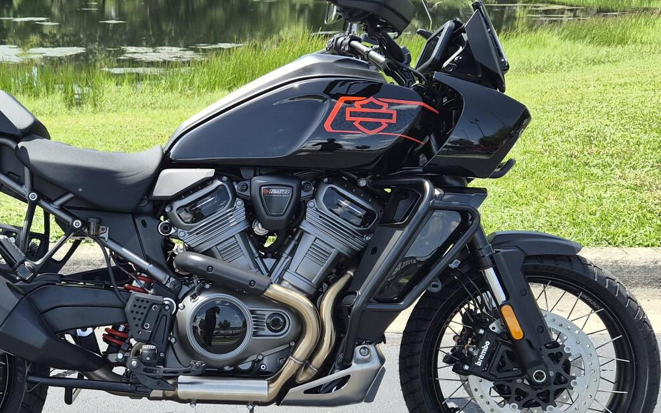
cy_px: 260
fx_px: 865
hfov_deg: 40.6
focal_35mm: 48
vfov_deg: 26.8
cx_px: 165
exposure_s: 1/2096
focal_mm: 5.4
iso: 80
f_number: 1.8
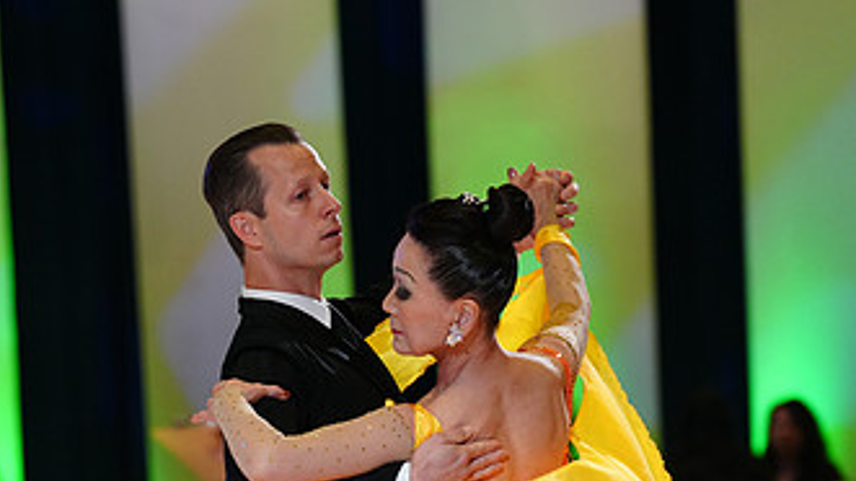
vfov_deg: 5.4
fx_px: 5083
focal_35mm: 224
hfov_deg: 9.6
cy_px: 680
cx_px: 392
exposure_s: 1/400
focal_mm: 122
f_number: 2.8
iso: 2000
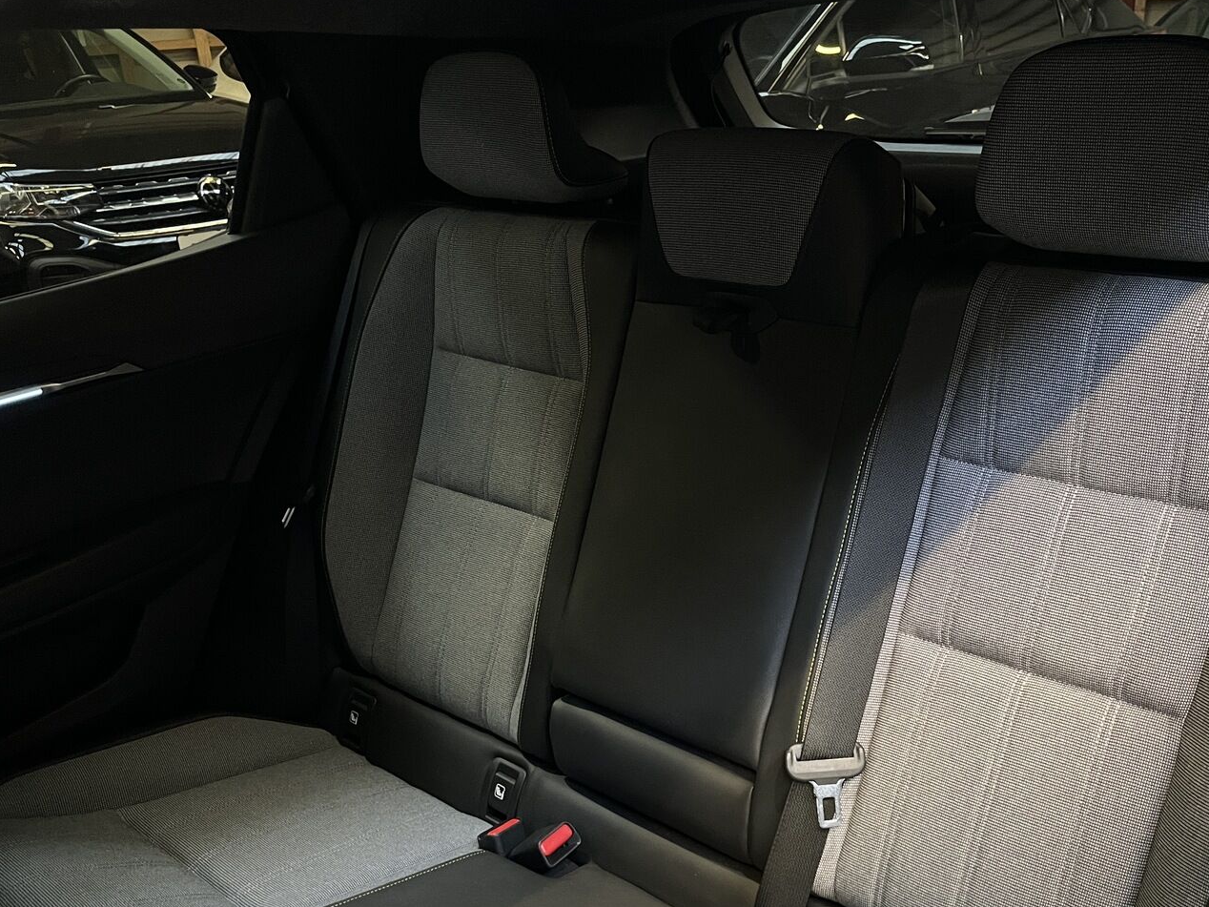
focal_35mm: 35
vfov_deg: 40.4
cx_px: 735
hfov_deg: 52.2
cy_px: 567
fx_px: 1222
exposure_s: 1/25
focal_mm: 5.1
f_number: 1.6
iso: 500
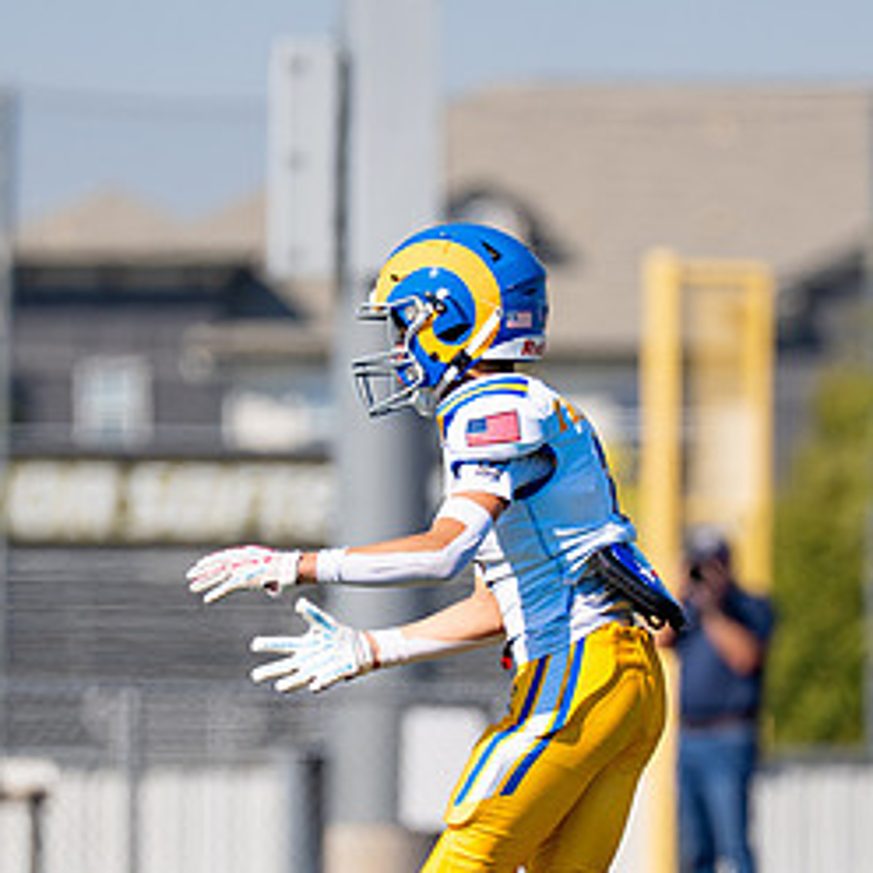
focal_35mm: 586
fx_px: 16720
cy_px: 623
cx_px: 562
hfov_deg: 3.0
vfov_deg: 3.0
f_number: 2.8
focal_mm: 200
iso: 100
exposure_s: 1/2500
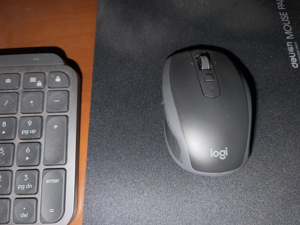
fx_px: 199
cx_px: 150
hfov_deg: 73.9
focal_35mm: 23
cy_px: 112
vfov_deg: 58.9
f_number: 1.75
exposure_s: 1/100
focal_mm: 5.5
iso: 195
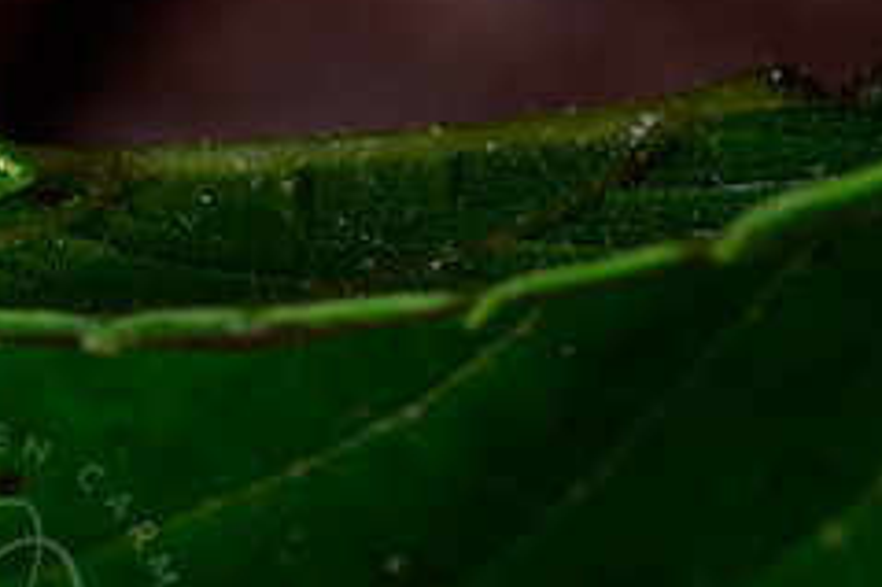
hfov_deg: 5.1
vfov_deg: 3.4
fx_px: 9915
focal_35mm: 405
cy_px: 133
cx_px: -293
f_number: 32
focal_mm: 105
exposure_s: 1/200
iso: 64
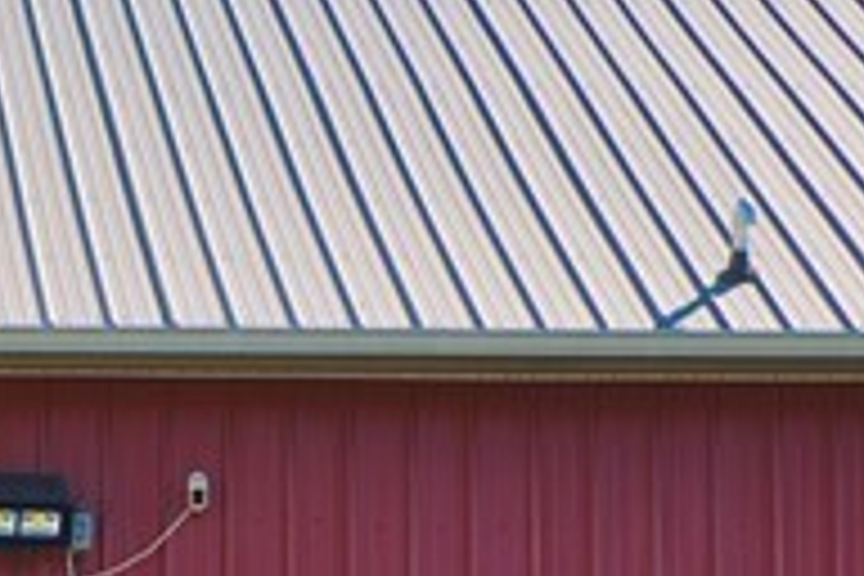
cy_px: 1174
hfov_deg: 10.3
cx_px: -72
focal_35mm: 198
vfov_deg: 6.7
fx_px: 4752
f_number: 4.5
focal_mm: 23
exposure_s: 1/250
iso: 250
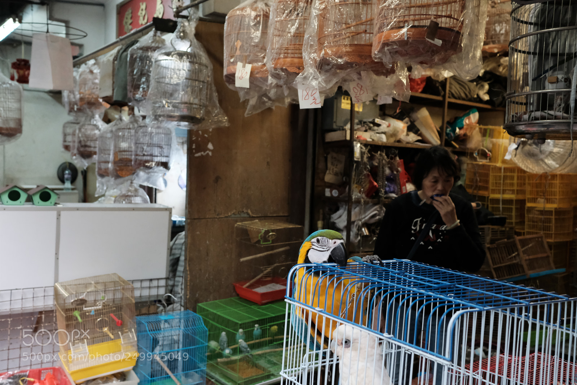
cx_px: 288
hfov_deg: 54.4
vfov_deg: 37.9
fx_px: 561
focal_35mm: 35
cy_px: 192
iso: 4000
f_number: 4
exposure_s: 1/250
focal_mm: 23
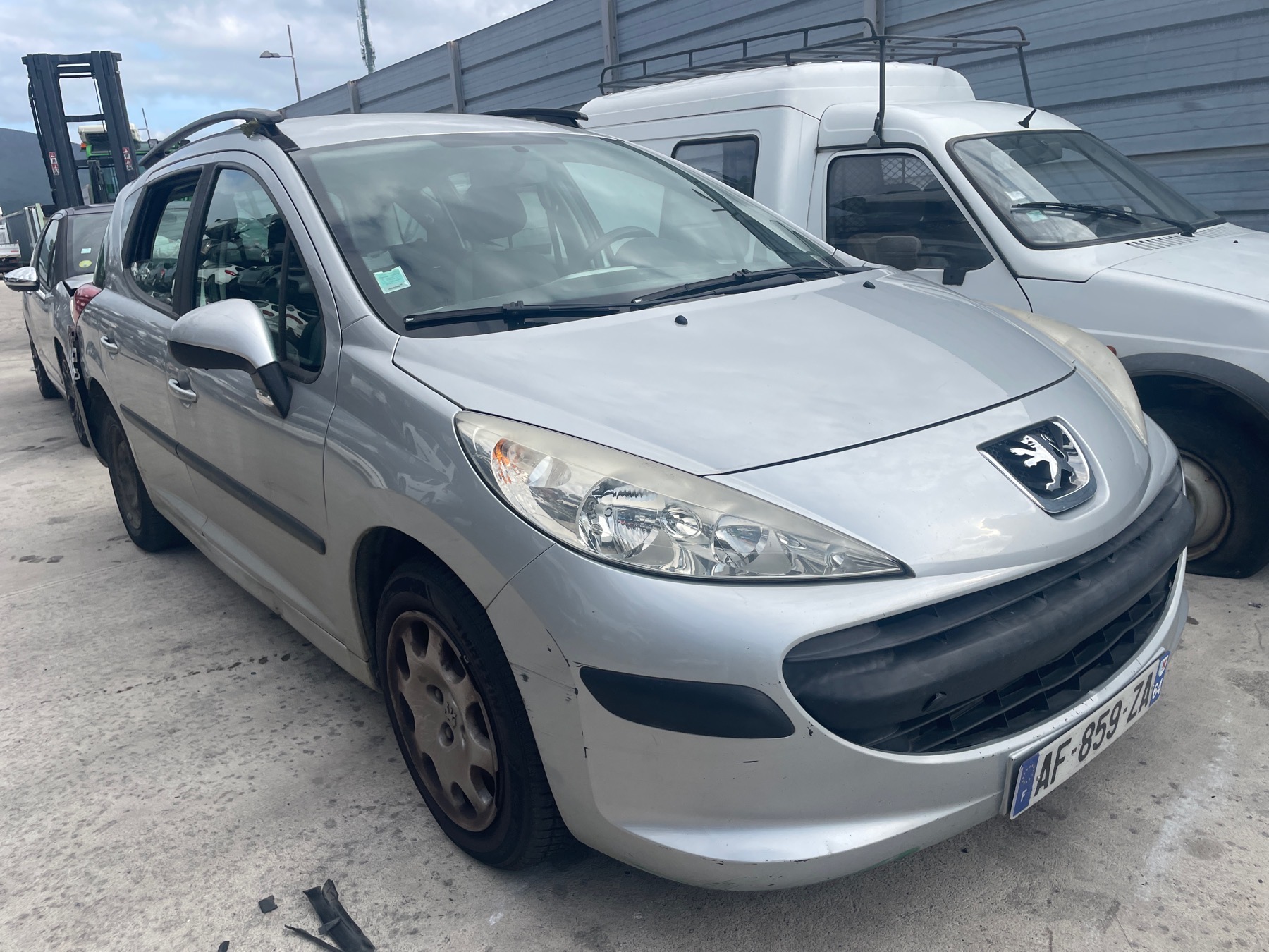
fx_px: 953
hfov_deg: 67.3
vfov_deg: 53.1
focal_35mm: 26
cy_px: 476
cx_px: 634
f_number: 1.6
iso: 32
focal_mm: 4.2
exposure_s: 1/2618
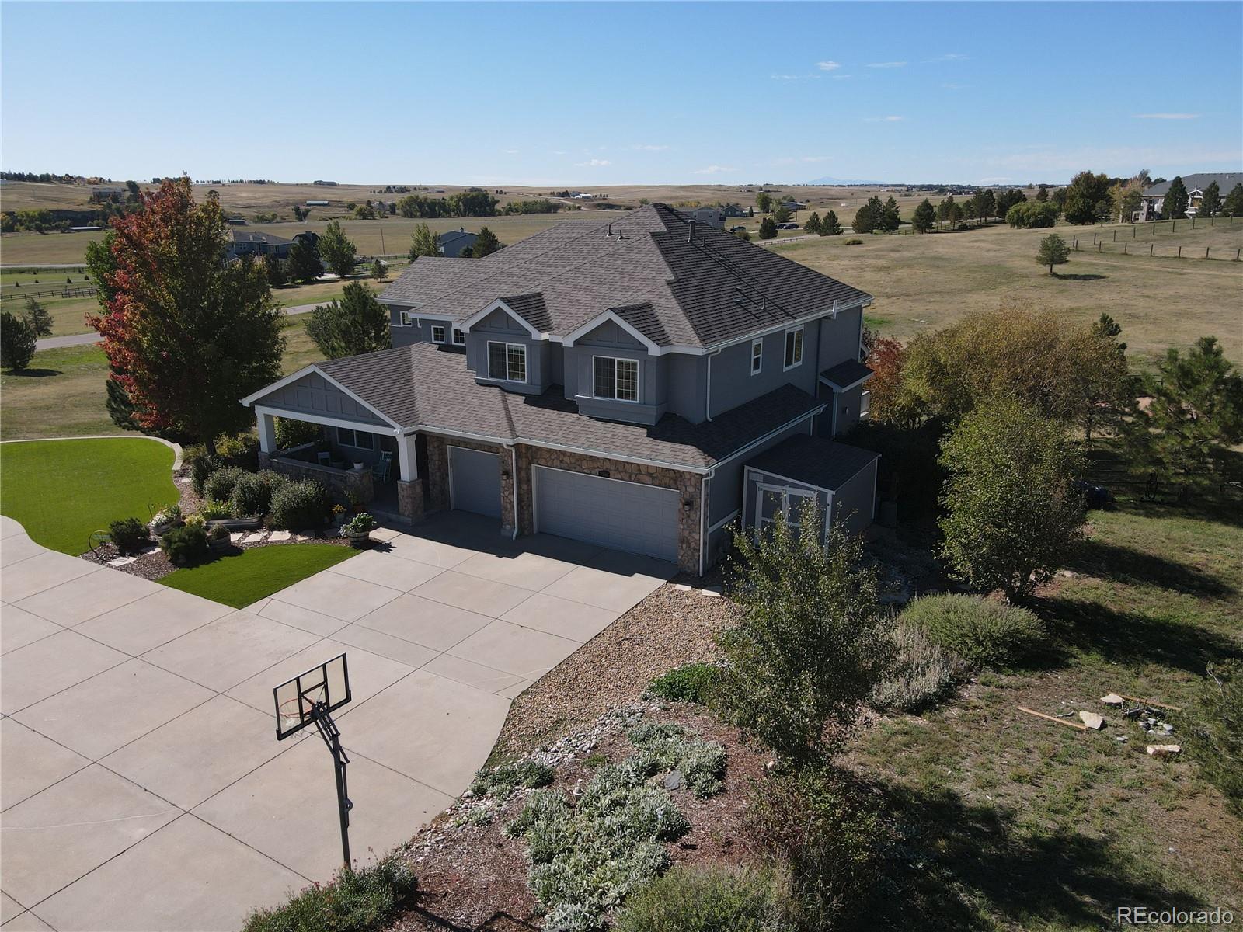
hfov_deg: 71.6
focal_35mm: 24
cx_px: 622
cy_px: 466
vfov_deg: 56.8
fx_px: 862
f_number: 2.8
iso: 100
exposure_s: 1/725
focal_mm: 4.5
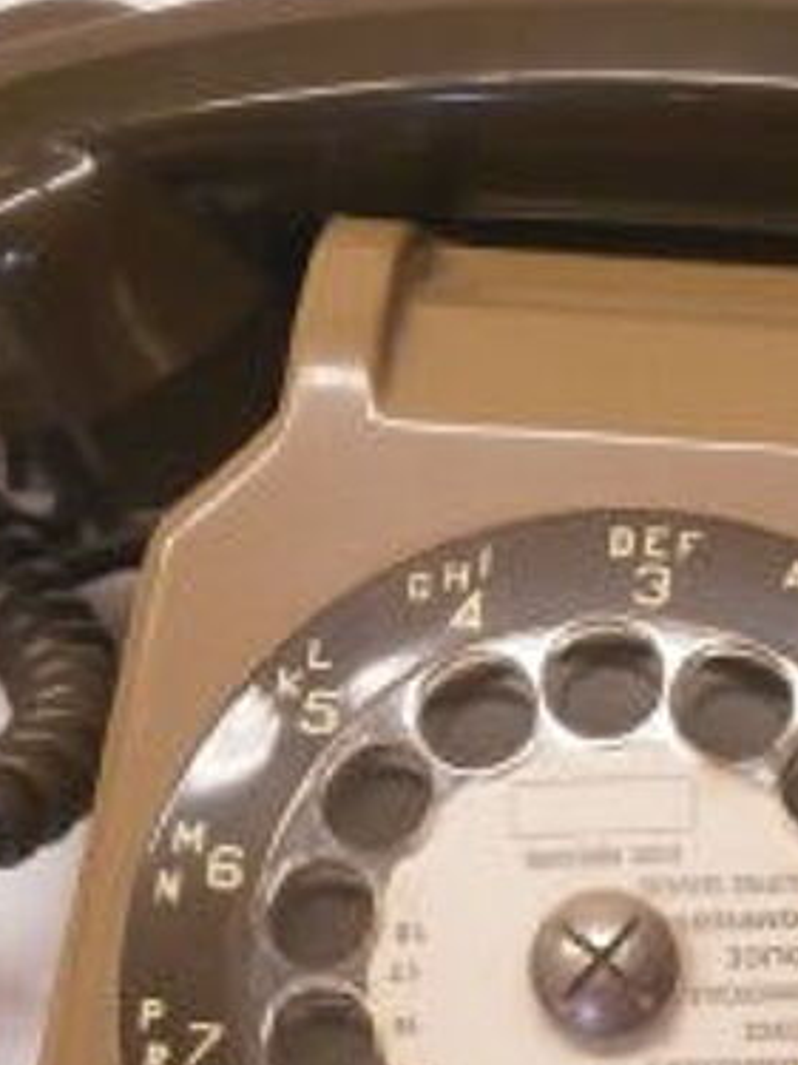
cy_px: 828
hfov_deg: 8.9
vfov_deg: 11.8
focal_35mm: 167
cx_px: 480
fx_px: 5136
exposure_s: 1/40
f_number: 3.4
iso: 200
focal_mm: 8.3
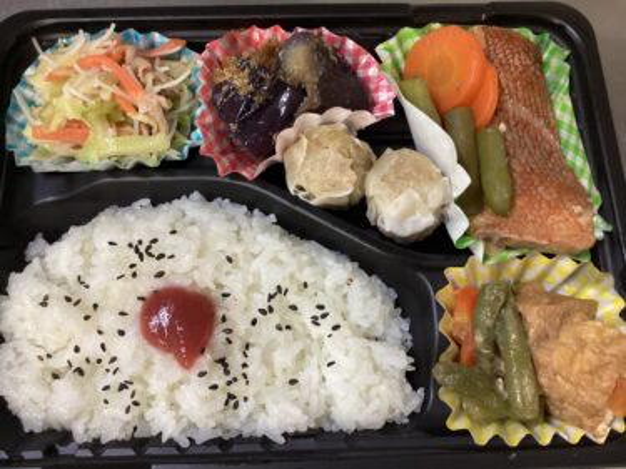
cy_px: 234
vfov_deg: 45.4
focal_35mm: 31
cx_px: 313
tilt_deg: -73.0
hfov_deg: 58.4
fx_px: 560
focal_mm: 3.3
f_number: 2.4
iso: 250
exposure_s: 1/60
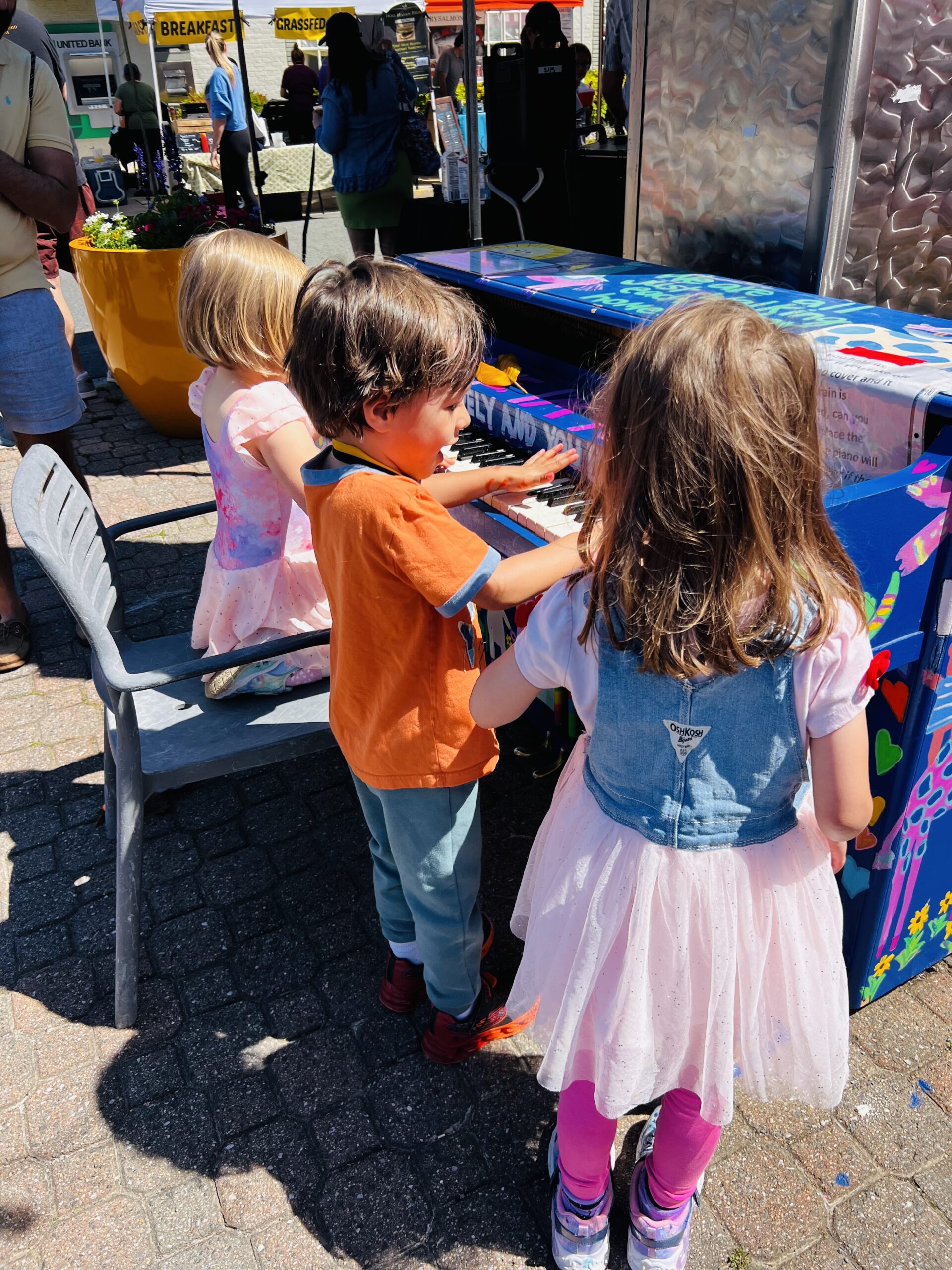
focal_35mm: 26
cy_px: 635
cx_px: 476
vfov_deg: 67.3
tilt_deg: -29.9
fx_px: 953
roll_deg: +2.3
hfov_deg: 53.1
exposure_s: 1/1972
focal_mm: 5.7
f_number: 1.5
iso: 50
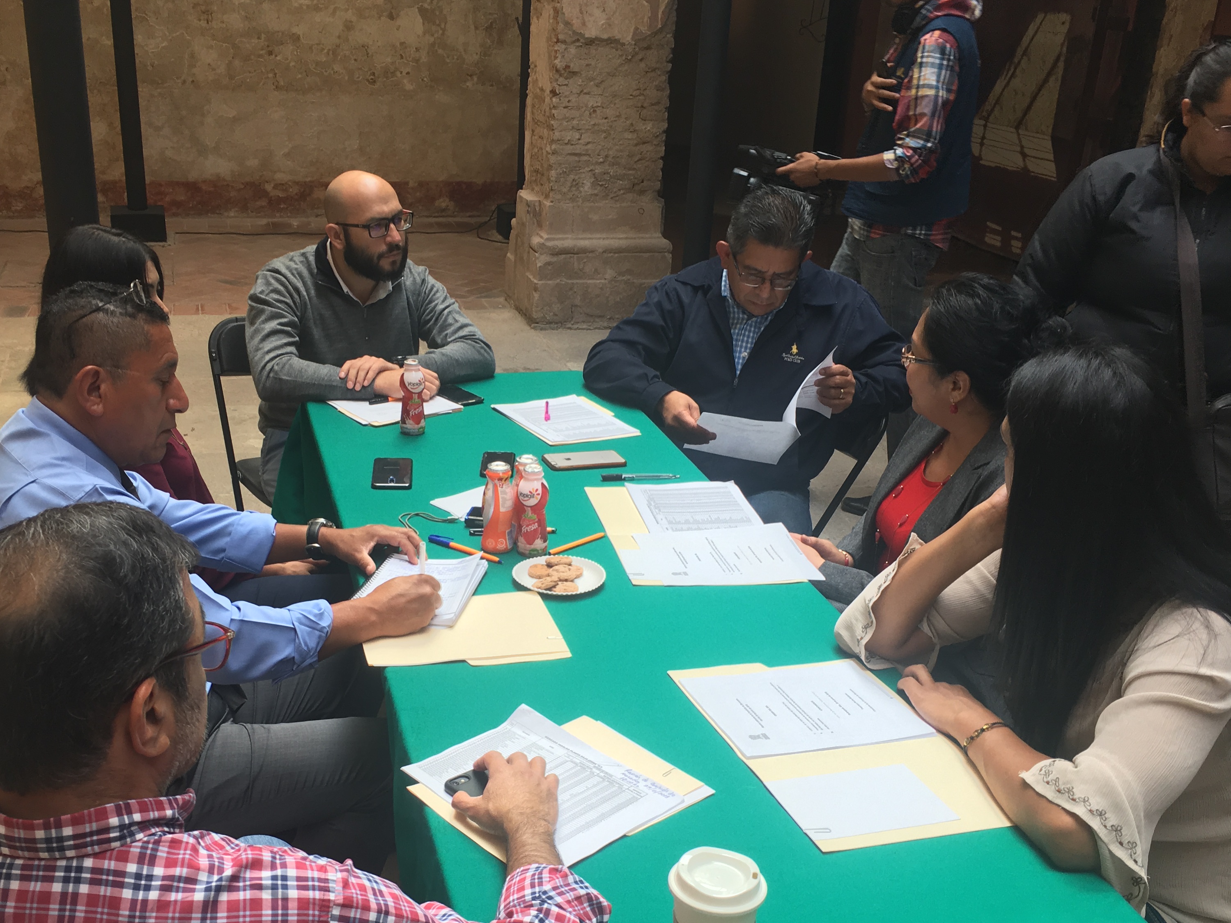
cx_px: 512
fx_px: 1387
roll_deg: -3.8
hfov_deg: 47.7
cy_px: 574
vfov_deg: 36.6
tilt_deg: -22.7
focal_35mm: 39
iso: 32
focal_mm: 4.15
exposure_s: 1/120
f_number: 2.2
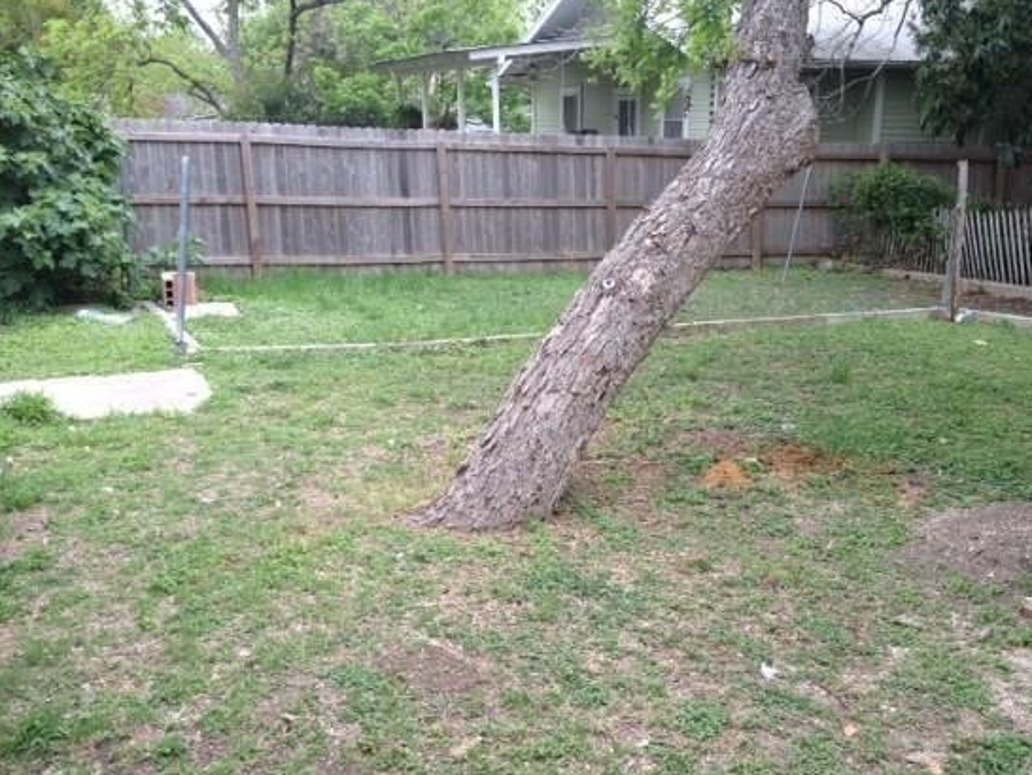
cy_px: 446
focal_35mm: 41
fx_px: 1223
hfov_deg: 45.6
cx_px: 588
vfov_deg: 35.1
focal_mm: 4.28
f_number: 2.4
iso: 50
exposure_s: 1/282
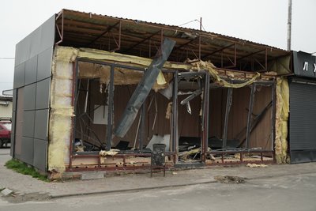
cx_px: 158
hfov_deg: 47.4
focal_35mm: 41
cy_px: 106
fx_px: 360
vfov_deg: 32.7
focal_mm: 41
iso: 1600
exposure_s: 1/8000
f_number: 4
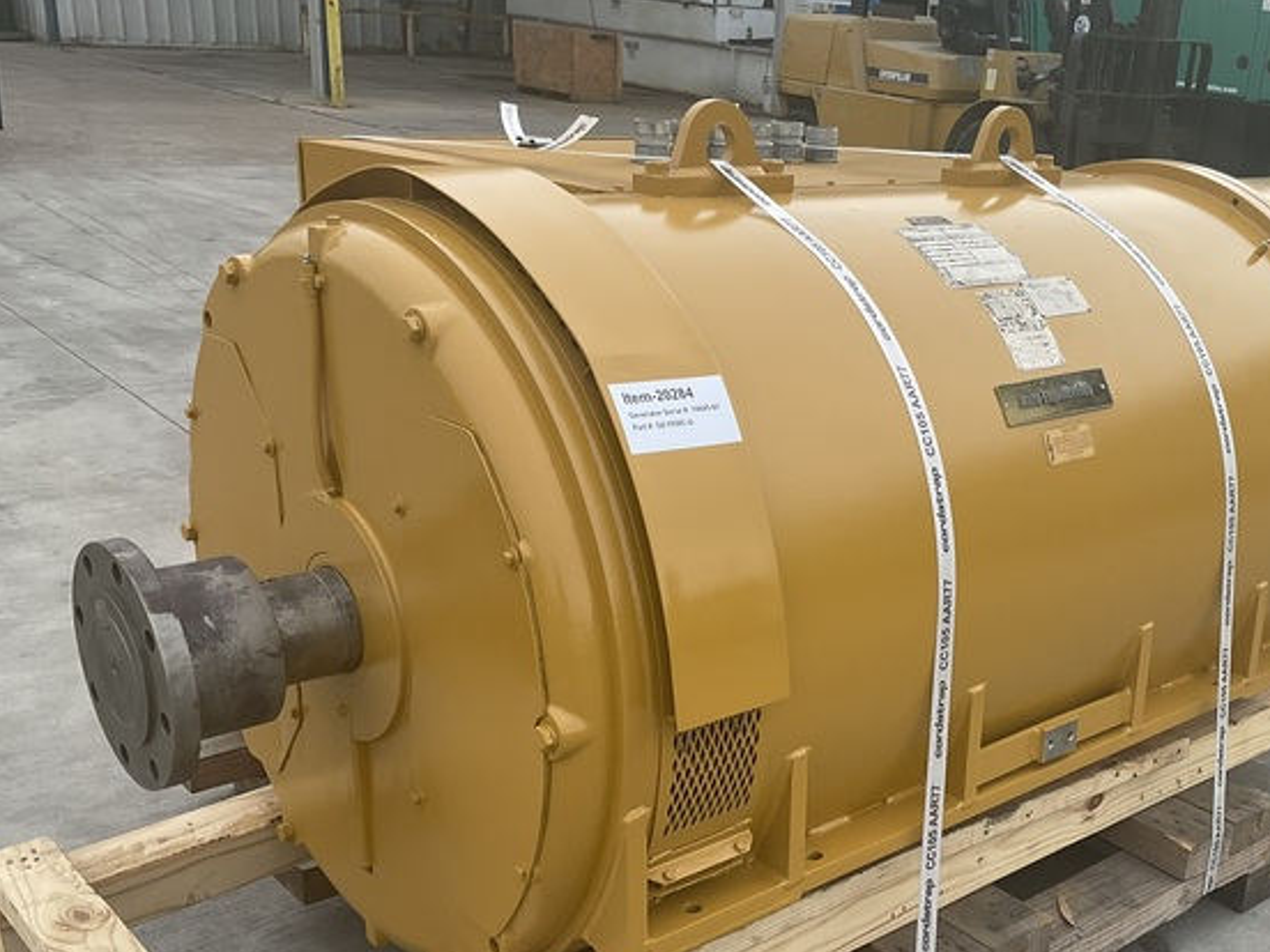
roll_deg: -3.9
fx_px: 1541
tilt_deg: -22.5
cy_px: 630
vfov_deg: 34.1
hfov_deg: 43.9
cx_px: 881
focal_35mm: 42
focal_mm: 3
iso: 16
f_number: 1.8
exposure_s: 1/230
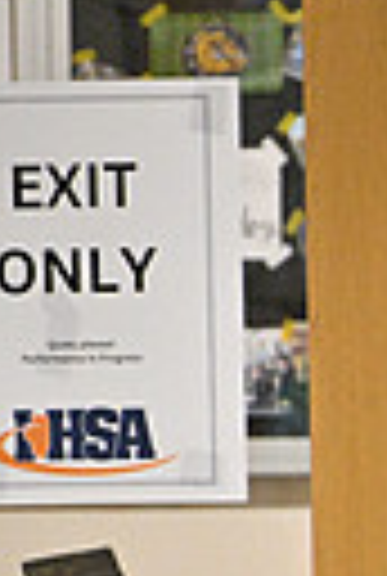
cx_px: 1197
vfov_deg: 3.0
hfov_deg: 2.0
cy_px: 736
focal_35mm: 678
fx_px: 10873
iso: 6400
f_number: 2.8
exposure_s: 1/640
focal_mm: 150
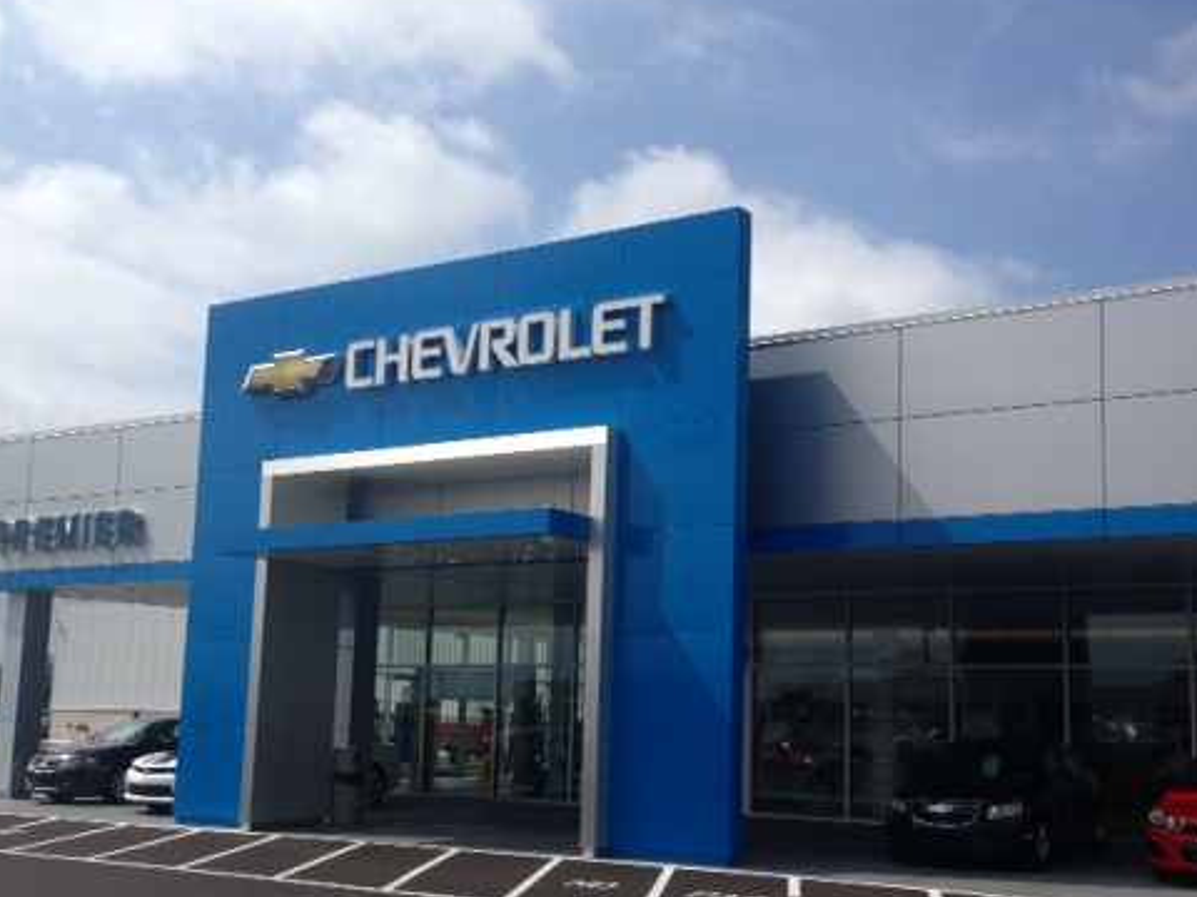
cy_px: 523
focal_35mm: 44
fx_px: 1521
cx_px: 653
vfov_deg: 32.8
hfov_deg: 42.9
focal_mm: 4.13
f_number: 2.4
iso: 50
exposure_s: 1/2358
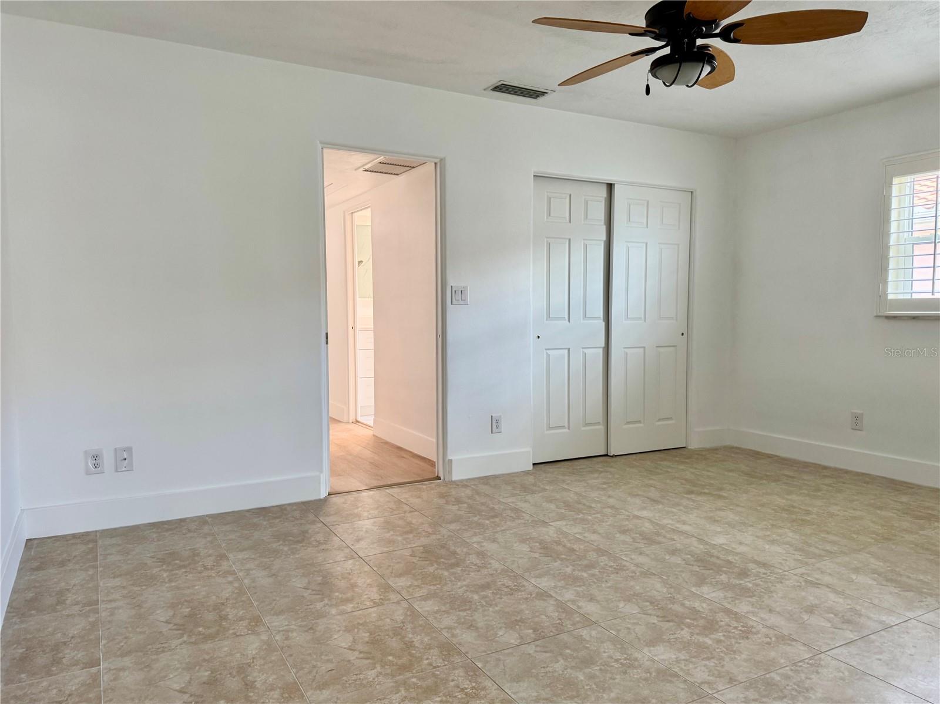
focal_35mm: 24
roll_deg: +0.8
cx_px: 470
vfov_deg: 56.8
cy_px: 352
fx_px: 652
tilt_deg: -4.2
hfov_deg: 71.6
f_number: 1.78
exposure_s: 1/120
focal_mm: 6.76
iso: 200
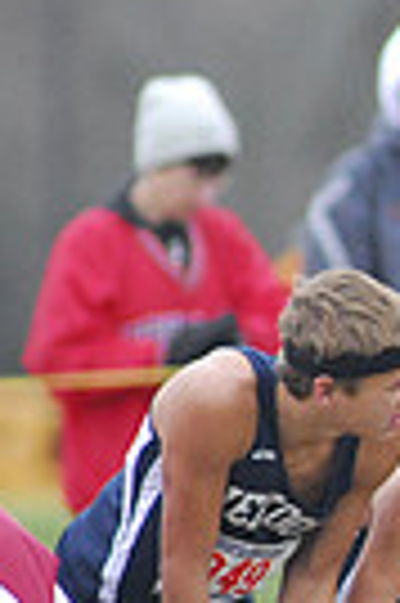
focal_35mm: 1949
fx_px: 32565
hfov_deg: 0.7
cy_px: 495
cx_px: 1142
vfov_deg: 1.1
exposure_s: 1/640
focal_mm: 300
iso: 800
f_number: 4
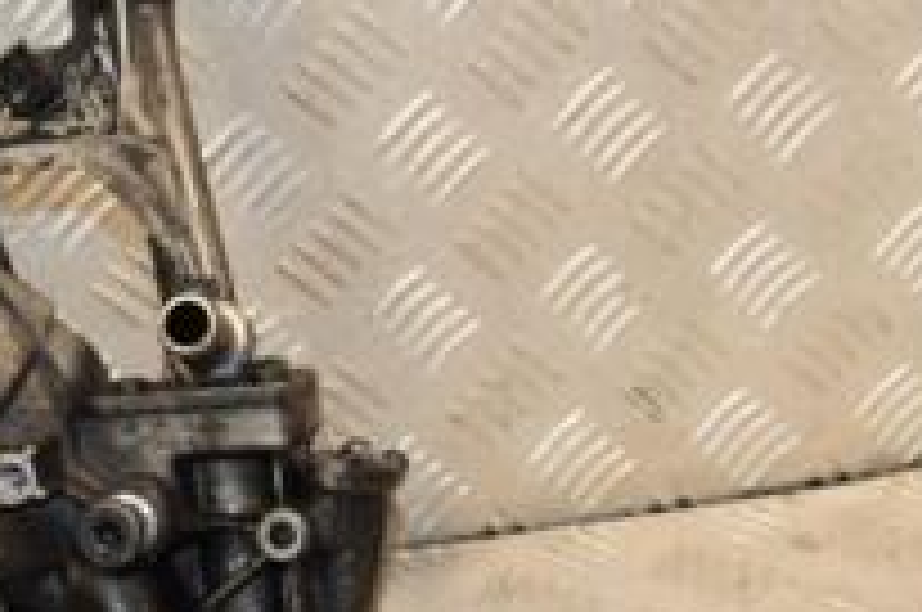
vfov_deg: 10.4
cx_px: 103
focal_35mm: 132
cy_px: 315
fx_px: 3375
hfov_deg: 15.4
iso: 800
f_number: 6.3
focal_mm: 30
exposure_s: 1/200
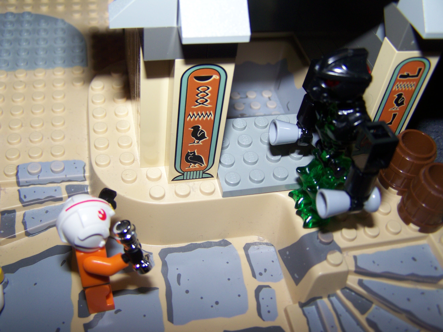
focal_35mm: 38
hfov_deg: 49.0
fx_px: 486
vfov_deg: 37.7
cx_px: 222
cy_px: 166
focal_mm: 6.3
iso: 16448
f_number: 2.8
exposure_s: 1/60
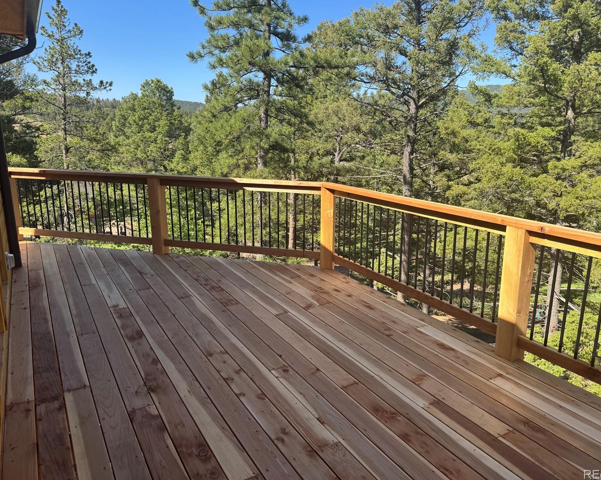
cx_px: 318
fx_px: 462
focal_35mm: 26
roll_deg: -1.0
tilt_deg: -13.5
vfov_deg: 54.9
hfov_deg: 66.0
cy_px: 234
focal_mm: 6.76
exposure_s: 1/1488
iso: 80
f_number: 1.78
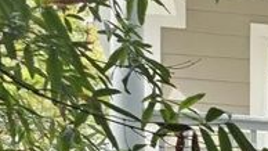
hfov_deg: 10.9
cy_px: 494
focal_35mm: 176
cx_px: 573
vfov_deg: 6.2
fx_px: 1250
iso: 80
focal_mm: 6.3
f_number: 1.7
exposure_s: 1/1746
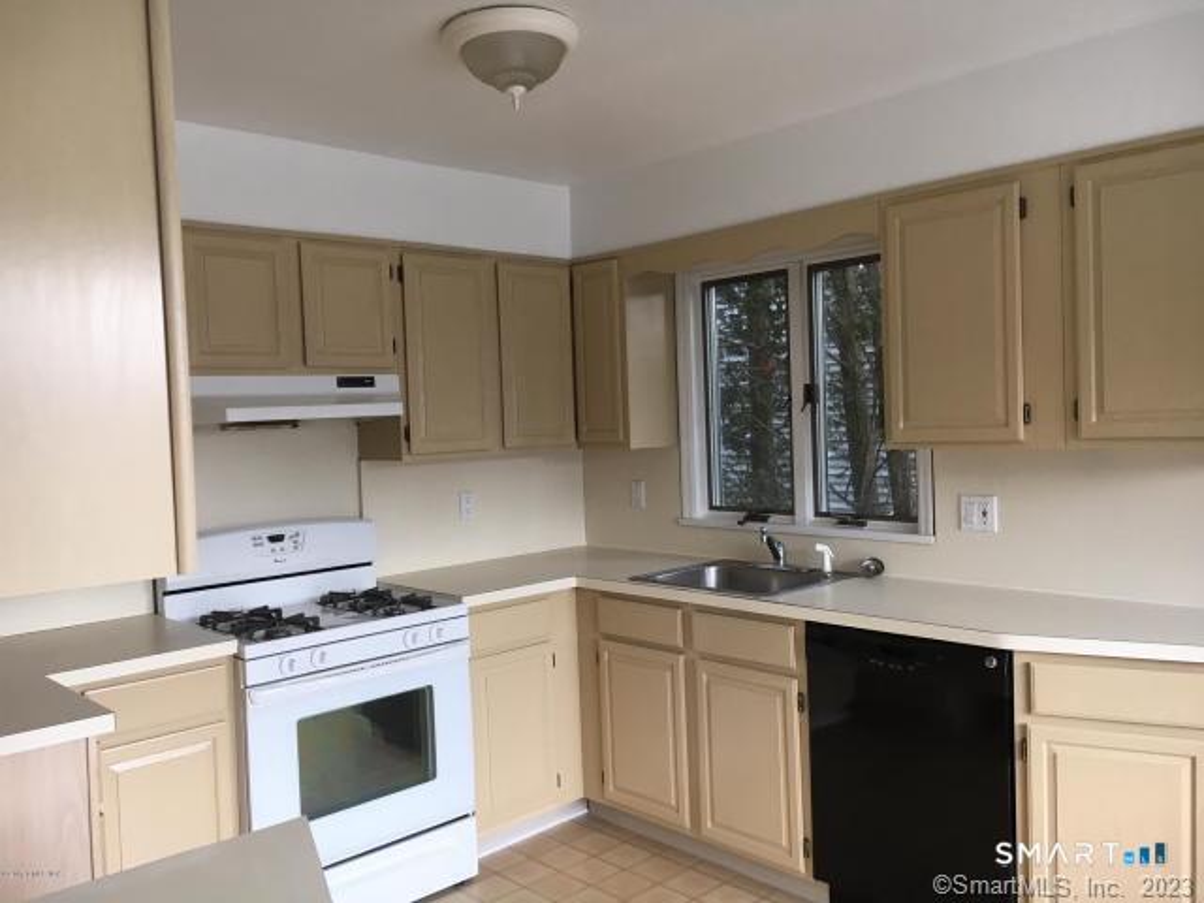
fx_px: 1009
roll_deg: +1.9
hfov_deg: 61.7
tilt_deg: -3.0
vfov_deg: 48.2
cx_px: 602
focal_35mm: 29
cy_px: 452
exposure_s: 1/40
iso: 25
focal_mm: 4.15
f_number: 2.2
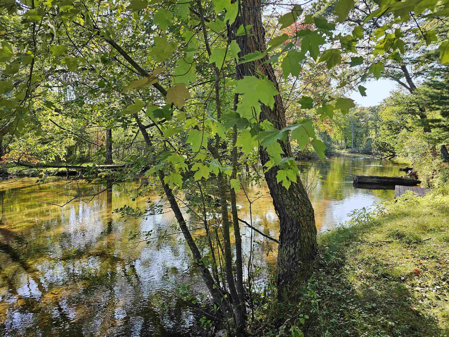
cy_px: 168
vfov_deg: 58.9
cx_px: 224
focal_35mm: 23
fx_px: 298
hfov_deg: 73.9
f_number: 1.7
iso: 25
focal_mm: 6.3
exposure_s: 1/180
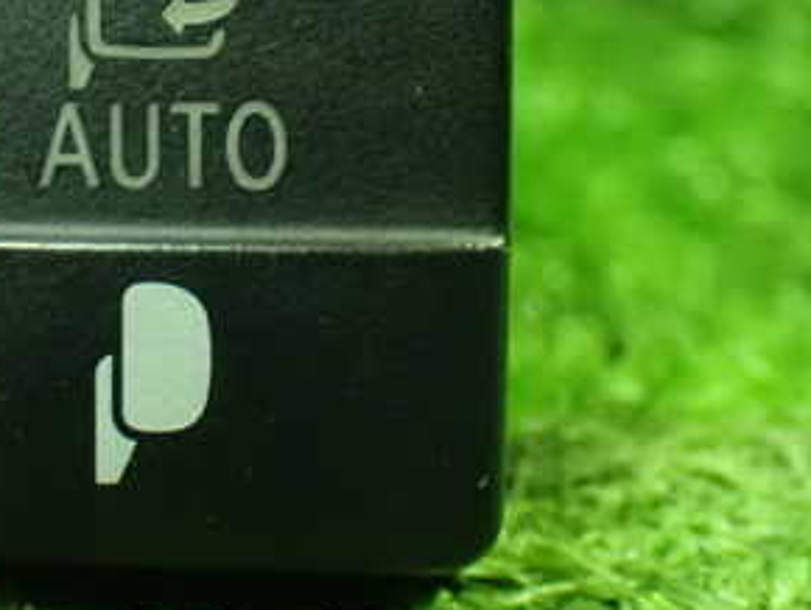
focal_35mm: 91
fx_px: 2134
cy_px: 112
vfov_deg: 16.1
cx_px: 218
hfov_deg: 21.4
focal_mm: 7.84
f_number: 2.9
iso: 1600
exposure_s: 1/25
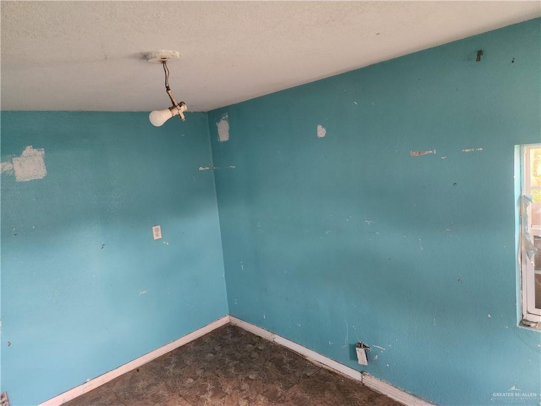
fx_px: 359
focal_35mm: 23
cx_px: 270
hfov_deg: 73.9
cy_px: 203
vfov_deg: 58.9
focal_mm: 5.4
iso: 1000
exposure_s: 1/120
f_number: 1.8
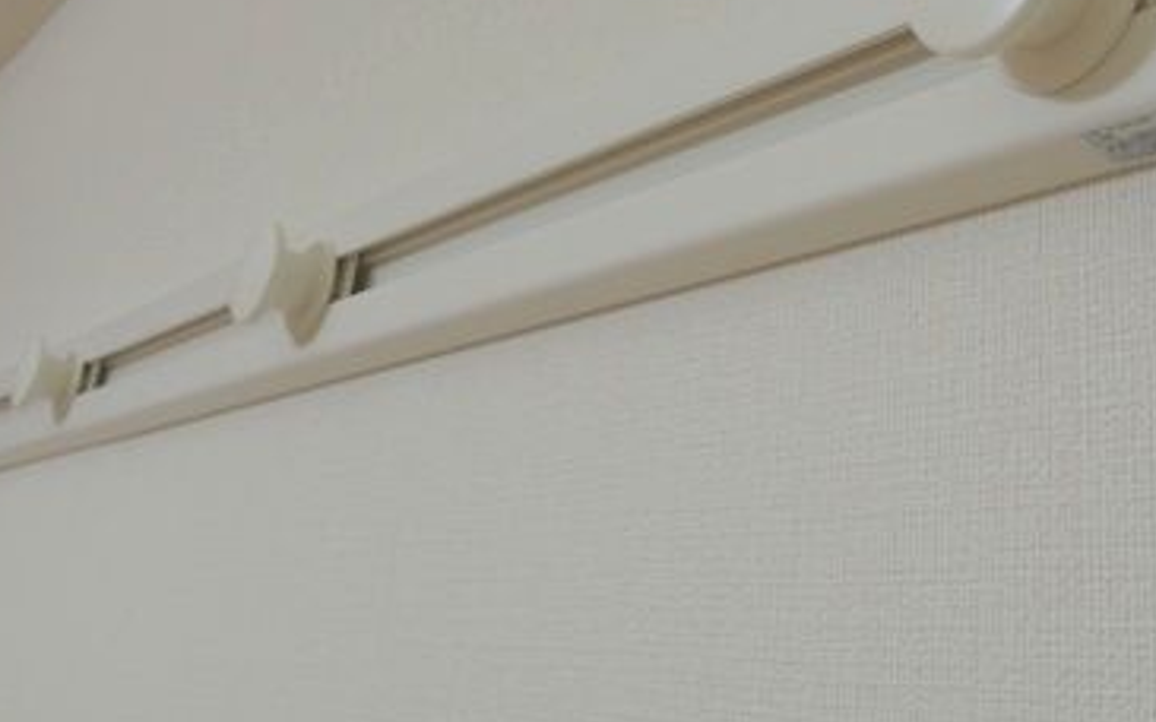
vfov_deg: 27.8
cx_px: 683
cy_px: 108
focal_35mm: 45
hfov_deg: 44.2
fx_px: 1417
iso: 100
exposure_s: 1/30
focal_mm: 4.3
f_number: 2.8
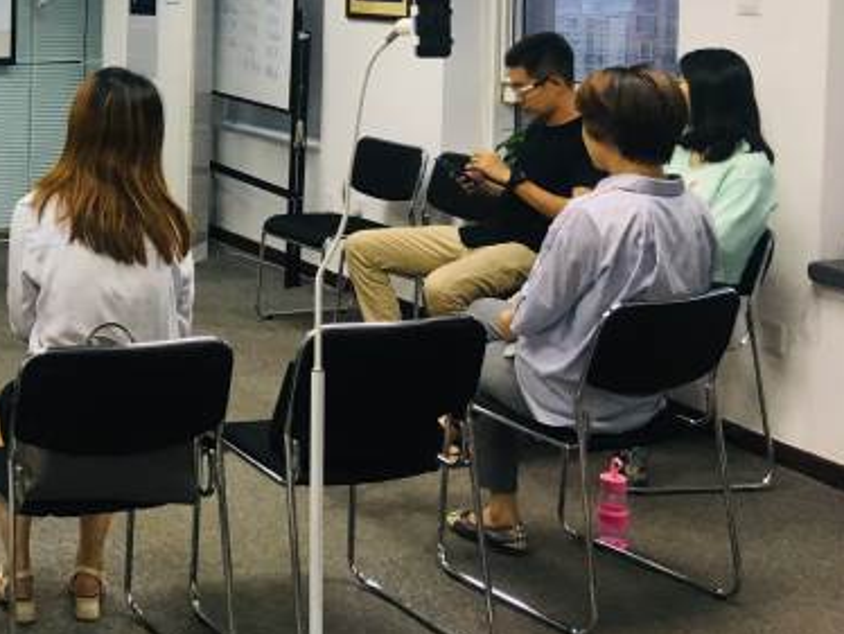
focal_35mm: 62
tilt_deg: -2.3
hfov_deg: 28.9
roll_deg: +0.5
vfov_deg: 22.9
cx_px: -32
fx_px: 1513
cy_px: 25
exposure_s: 1/33
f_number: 2.2
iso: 64
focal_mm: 4.15
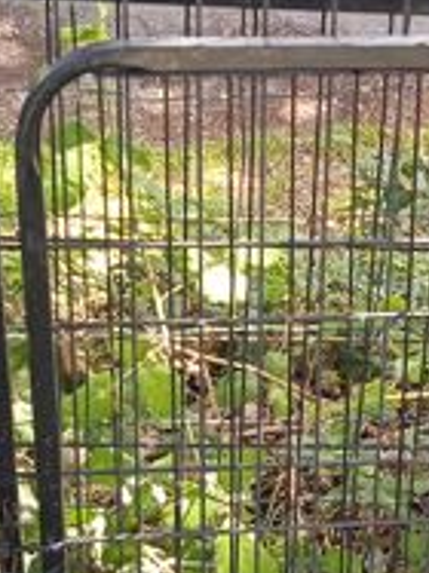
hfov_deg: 15.3
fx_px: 1588
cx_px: 365
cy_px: 334
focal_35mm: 96
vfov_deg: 20.4
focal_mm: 3.43
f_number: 2.2
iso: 228
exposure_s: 1/50
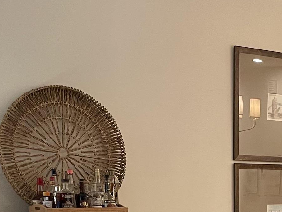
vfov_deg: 15.4
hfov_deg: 21.4
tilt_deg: -11.8
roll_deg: -0.4
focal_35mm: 88
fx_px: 717
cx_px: 289
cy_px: 326
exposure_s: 1/60
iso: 400
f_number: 1.6
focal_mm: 4.2
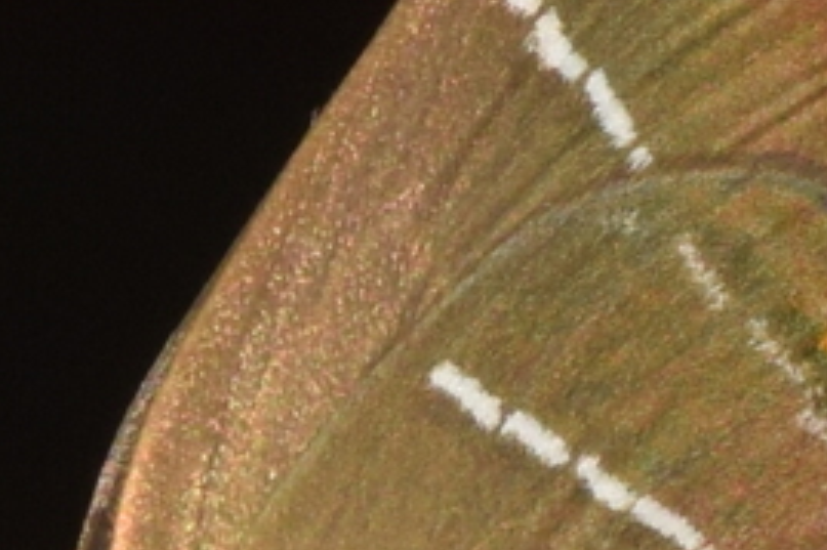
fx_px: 17195
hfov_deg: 2.8
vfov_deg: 1.8
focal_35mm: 749
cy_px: 470
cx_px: 449
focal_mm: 140
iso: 400
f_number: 16
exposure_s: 1/160
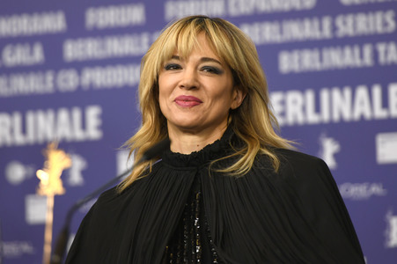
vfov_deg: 6.9
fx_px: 2204
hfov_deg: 10.3
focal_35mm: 200
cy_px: 132
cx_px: 198
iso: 1000
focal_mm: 200
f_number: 3.2
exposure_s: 1/250
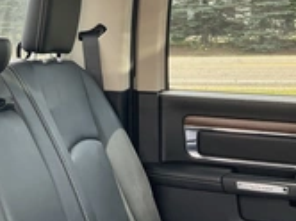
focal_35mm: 70
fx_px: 598
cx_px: -46
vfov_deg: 20.7
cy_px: 37
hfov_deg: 25.4
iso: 40
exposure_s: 1/122
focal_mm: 3
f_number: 1.8
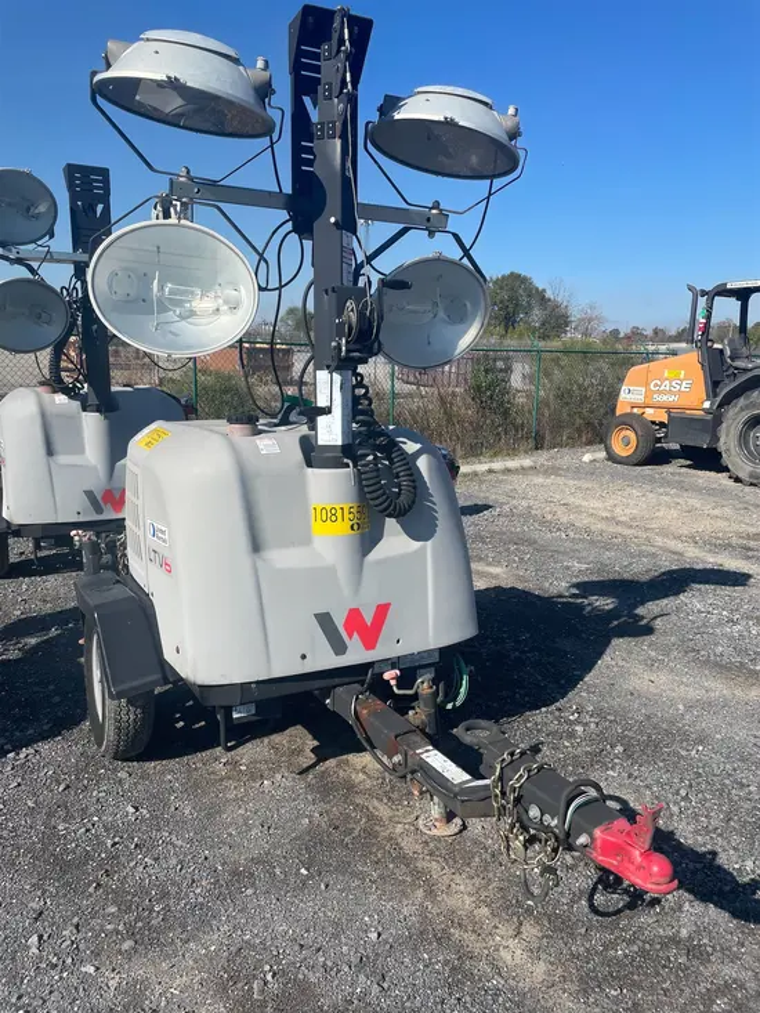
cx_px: 380
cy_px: 506
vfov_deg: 67.3
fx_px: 761
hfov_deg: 53.1
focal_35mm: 26
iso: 32
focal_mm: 4.2
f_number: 1.6
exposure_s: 1/3731
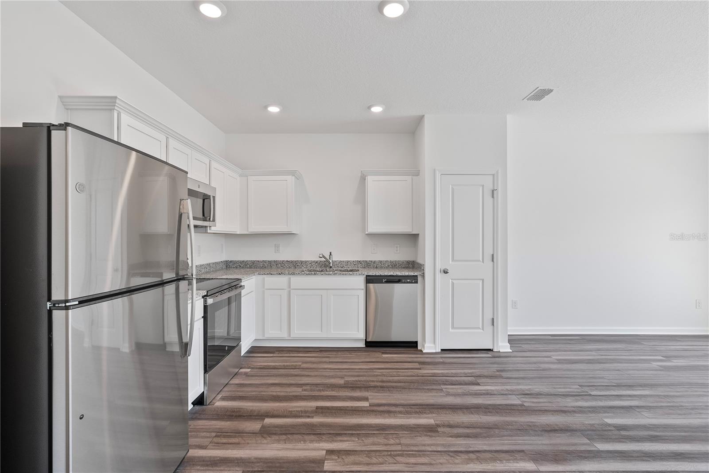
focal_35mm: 16
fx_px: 315
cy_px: 236
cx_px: 354
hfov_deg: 96.7
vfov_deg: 73.8
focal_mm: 16
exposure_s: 1/3
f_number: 8
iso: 400
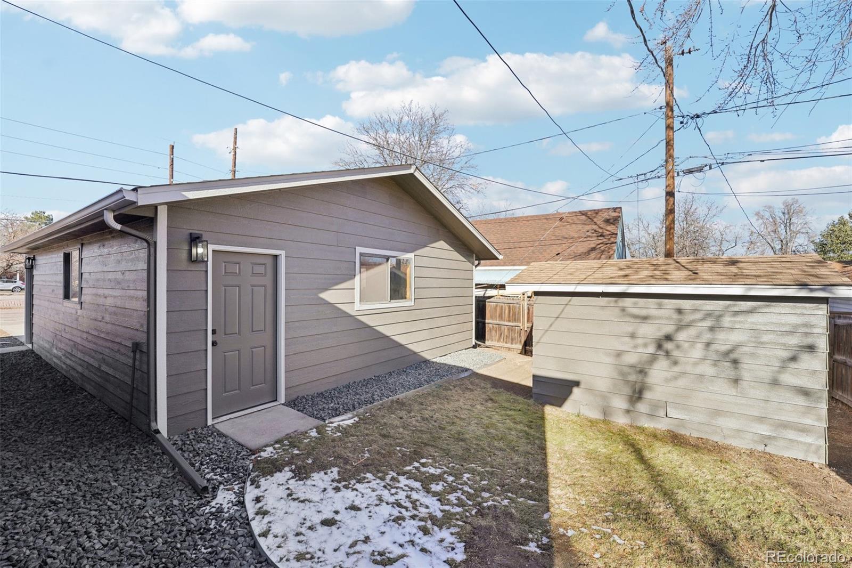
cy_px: 284
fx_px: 331
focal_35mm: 14
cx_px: 426
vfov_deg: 81.2
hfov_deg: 104.3
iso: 100
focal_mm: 14
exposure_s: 1/160
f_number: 8
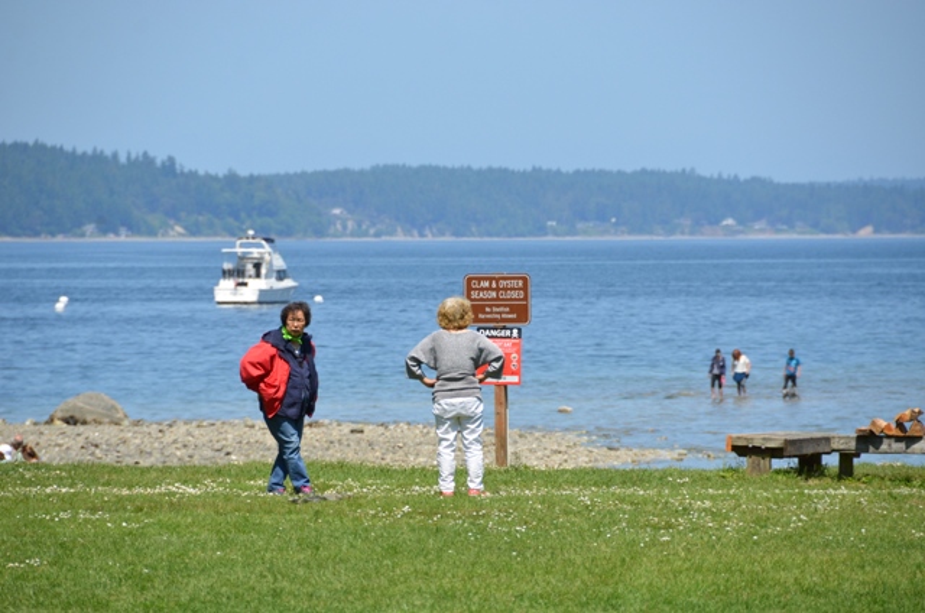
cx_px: 462
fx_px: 7693
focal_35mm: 300
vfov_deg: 4.6
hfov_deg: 6.9
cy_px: 306
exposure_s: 1/1600
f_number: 5.6
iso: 400
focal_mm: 200
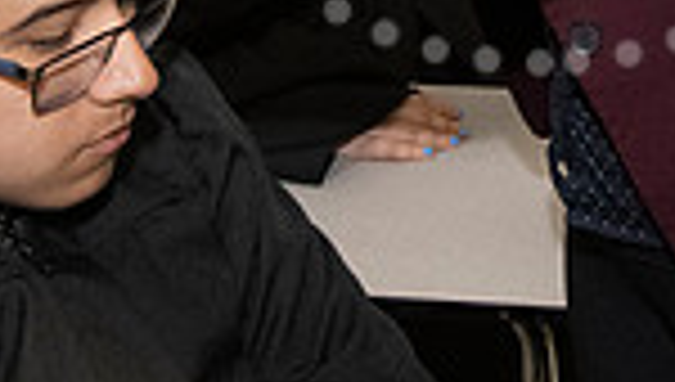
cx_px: 540
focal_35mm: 101
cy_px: -362
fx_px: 1811
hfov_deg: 20.9
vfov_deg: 11.0
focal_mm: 25
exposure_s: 1/200
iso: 6400
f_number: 8
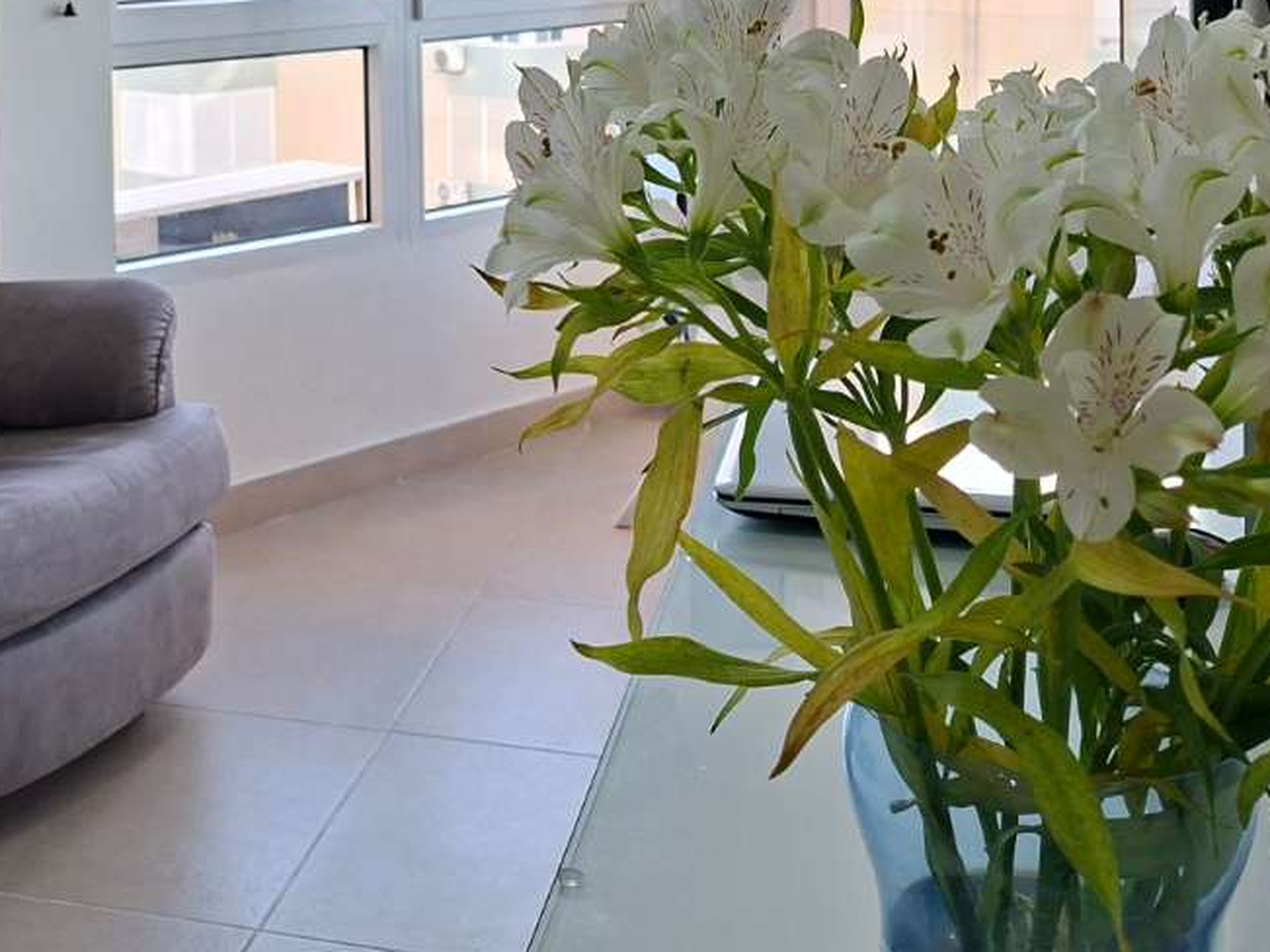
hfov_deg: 35.3
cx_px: 297
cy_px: 22
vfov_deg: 26.2
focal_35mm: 53
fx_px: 1944
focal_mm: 5.54
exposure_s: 1/122
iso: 50
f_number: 1.8
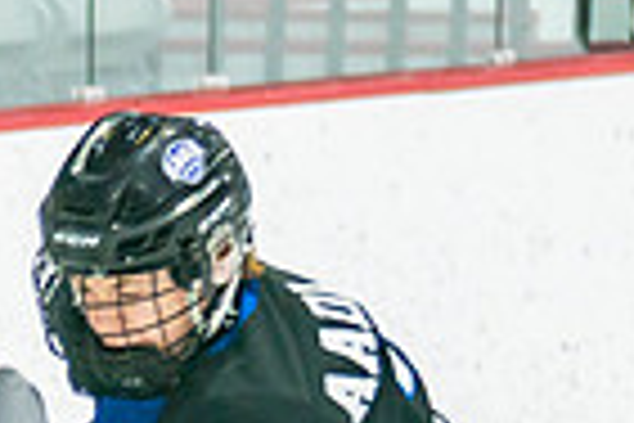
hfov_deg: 2.7
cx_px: -343
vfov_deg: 1.8
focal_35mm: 761
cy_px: 691
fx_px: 13401
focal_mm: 115
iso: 400
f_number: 2.8
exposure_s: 1/640
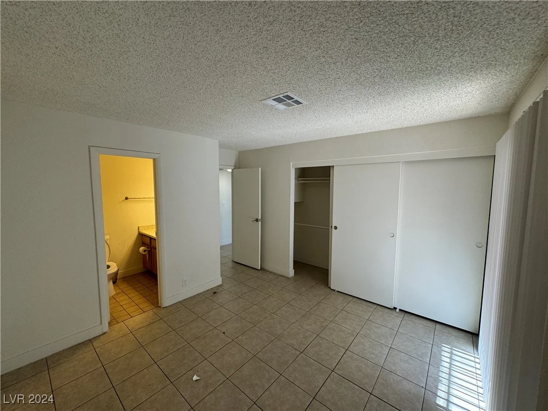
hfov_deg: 102.1
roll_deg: +0.4
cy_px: 206
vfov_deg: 85.7
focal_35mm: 14
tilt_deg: -4.9
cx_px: 274
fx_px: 222
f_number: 2.2
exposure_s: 1/120
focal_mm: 2.22
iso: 64
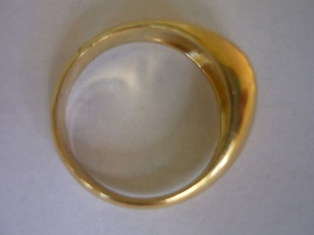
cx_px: 157
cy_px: 118
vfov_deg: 42.9
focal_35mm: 33
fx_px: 299
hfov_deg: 55.4
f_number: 2.8
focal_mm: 5.5
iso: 80
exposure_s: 1/125
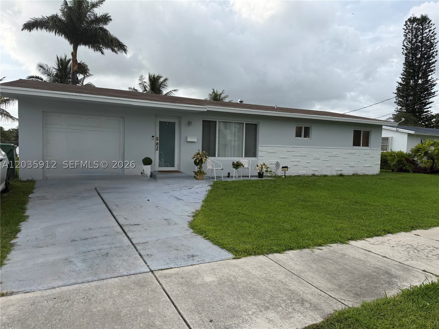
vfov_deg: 56.8
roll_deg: -1.4
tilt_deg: -3.5
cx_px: 220
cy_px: 164
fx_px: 304
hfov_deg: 71.6
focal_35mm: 24
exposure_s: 1/2801
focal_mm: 6.76
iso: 80
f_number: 1.78
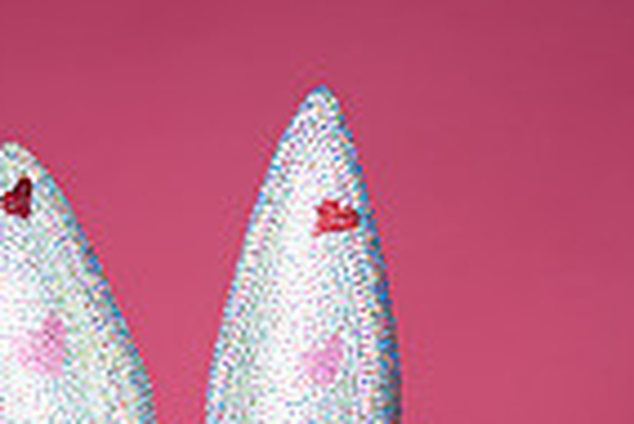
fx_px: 1957
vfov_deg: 11.0
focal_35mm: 111
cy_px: 915
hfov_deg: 18.4
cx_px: 246
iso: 100
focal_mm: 35
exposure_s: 1/160
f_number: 8
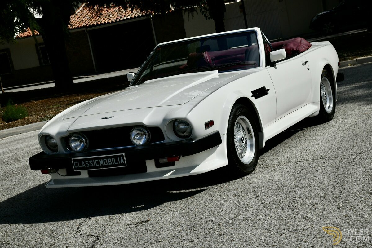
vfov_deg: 19.5
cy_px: 124
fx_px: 723
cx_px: 186
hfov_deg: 28.8
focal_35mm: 70
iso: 1250
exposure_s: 1/800
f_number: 14
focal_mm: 70
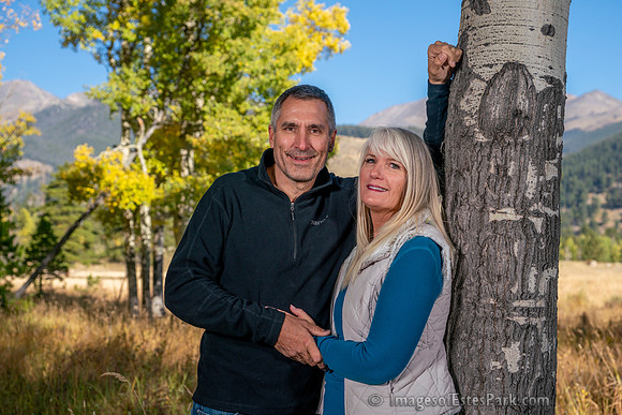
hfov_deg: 39.6
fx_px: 864
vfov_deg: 27.0
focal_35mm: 50
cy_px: 208
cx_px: 311
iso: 160
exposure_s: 1/640
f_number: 4.5
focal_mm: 50
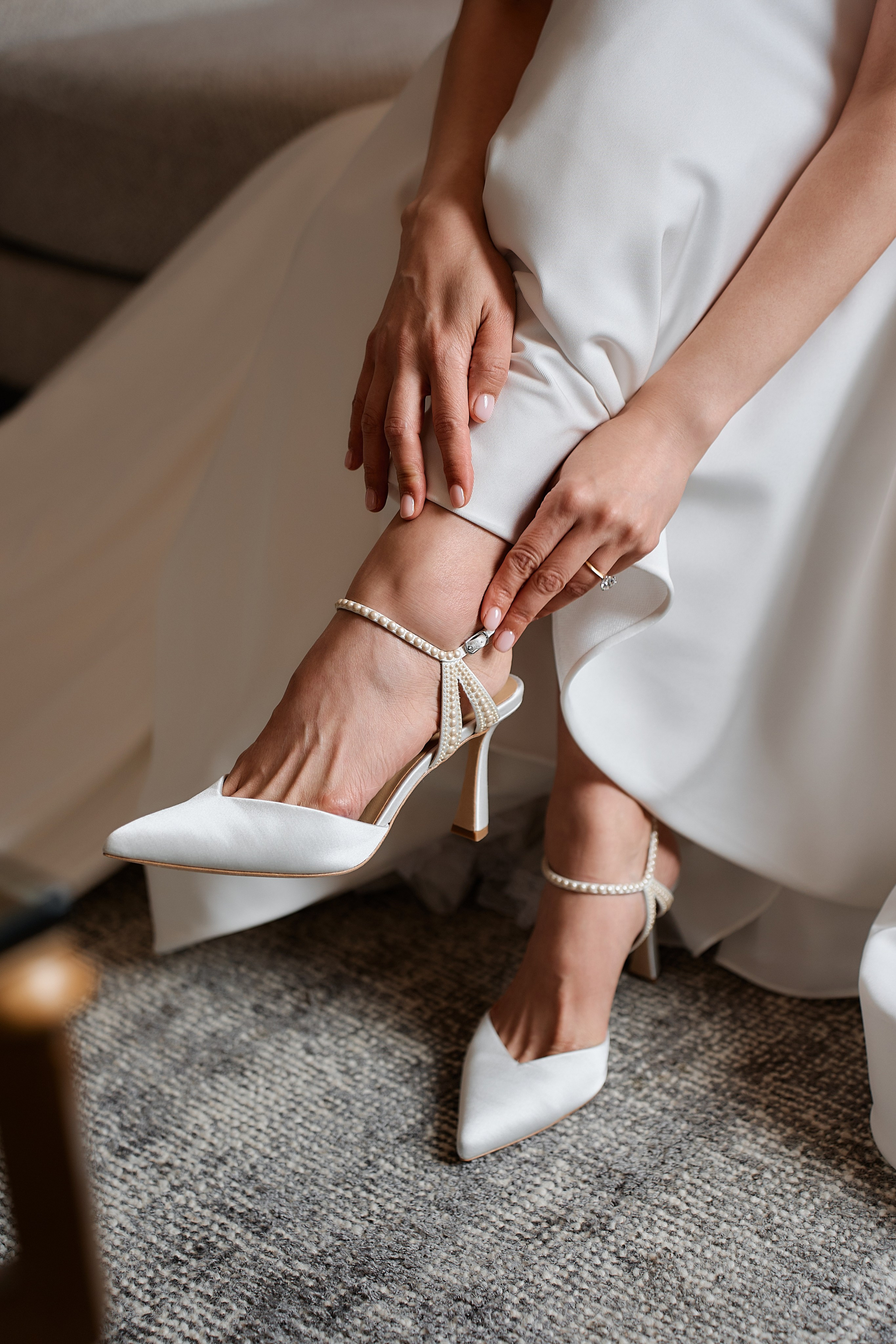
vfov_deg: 32.4
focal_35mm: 62
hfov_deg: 21.9
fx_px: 2314
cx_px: 448
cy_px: 672
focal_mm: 62
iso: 250
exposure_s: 1/200
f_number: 2.8
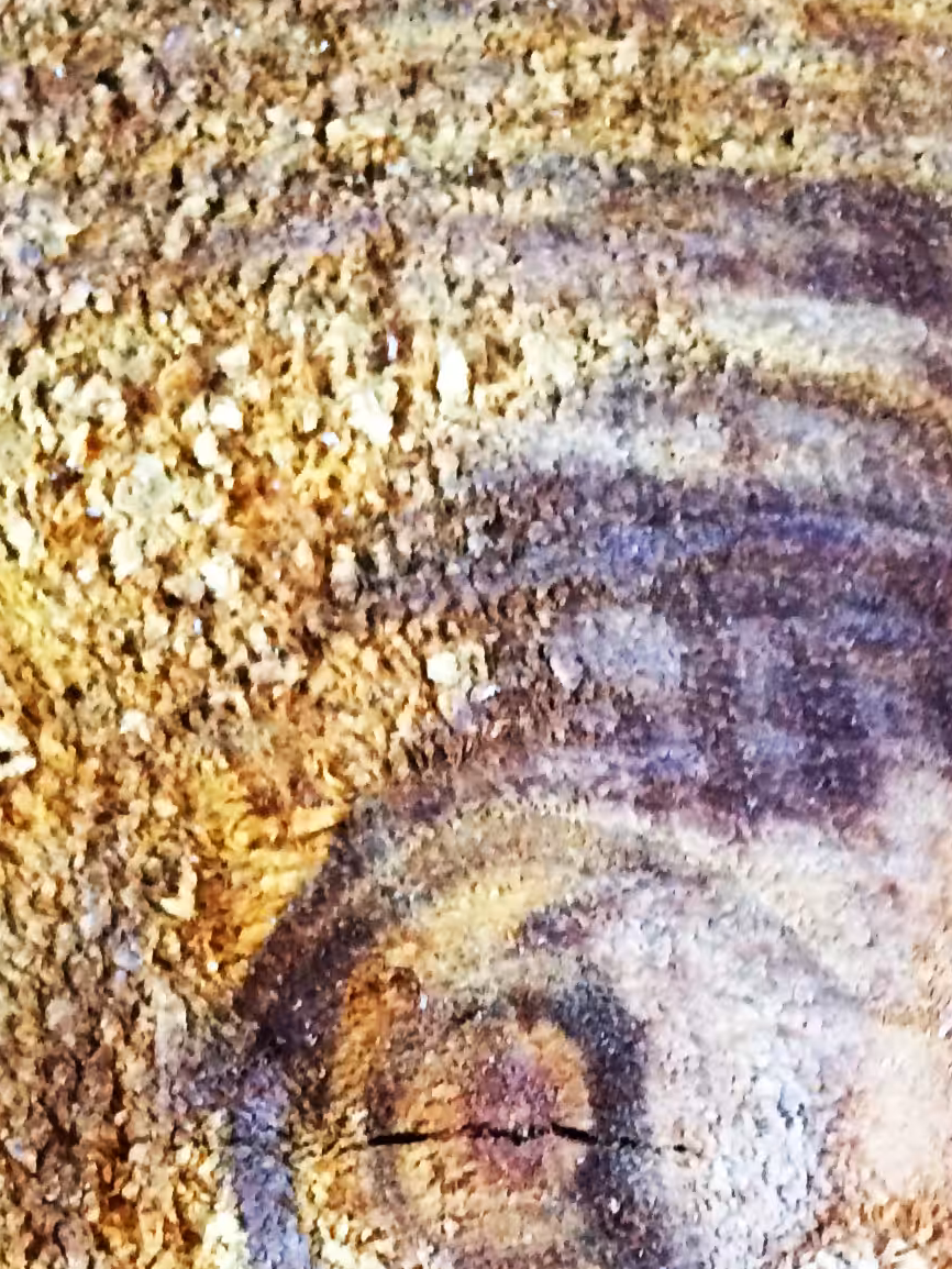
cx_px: 620
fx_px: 3006
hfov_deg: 18.0
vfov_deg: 22.6
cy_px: 1365
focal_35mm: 82
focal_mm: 4.15
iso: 200
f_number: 2.2
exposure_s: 1/30
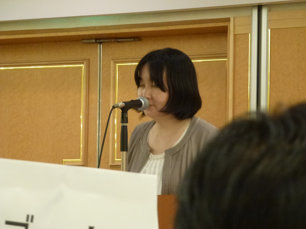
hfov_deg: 11.8
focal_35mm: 168
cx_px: 153
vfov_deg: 8.8
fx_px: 1485
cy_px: 114
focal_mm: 30.1
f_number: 5.4
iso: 400
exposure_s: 1/13
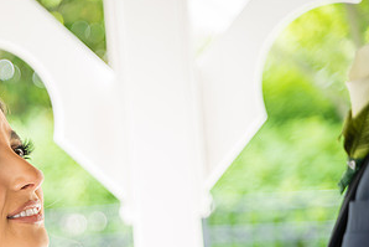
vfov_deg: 9.4
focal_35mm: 146
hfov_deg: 13.9
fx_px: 1497
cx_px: 37
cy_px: 231
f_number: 2.8
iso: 125
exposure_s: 1/80
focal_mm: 75
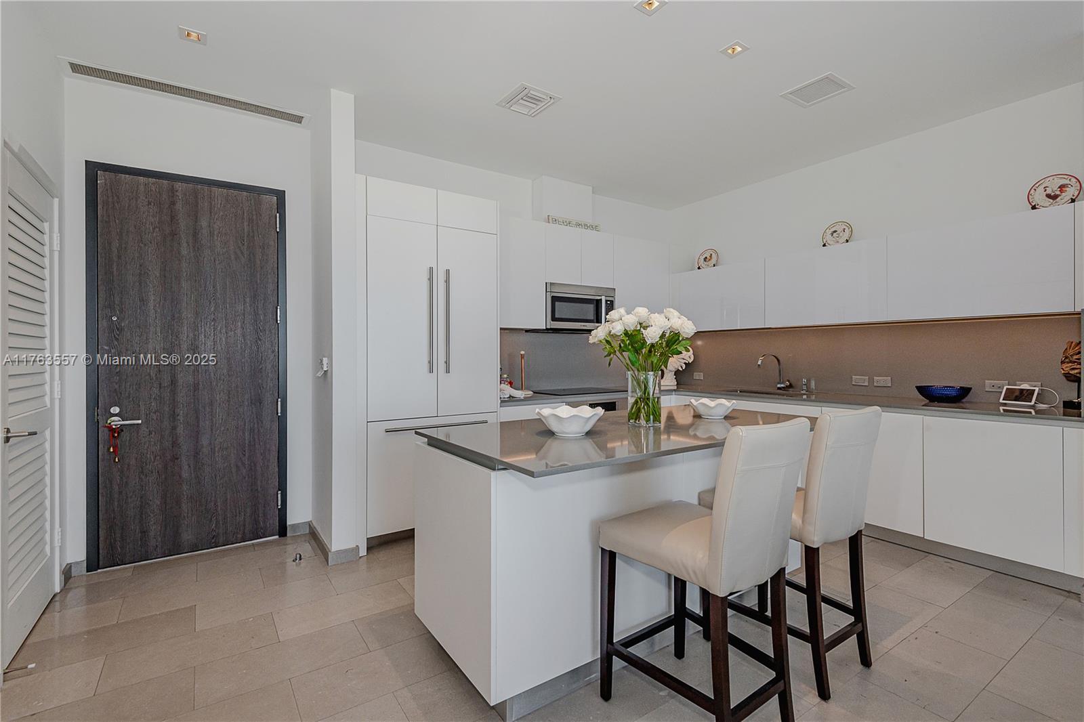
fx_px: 482
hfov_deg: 96.7
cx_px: 542
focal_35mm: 16
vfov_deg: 73.7
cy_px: 361
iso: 800
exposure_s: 1/100
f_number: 8
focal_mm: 16
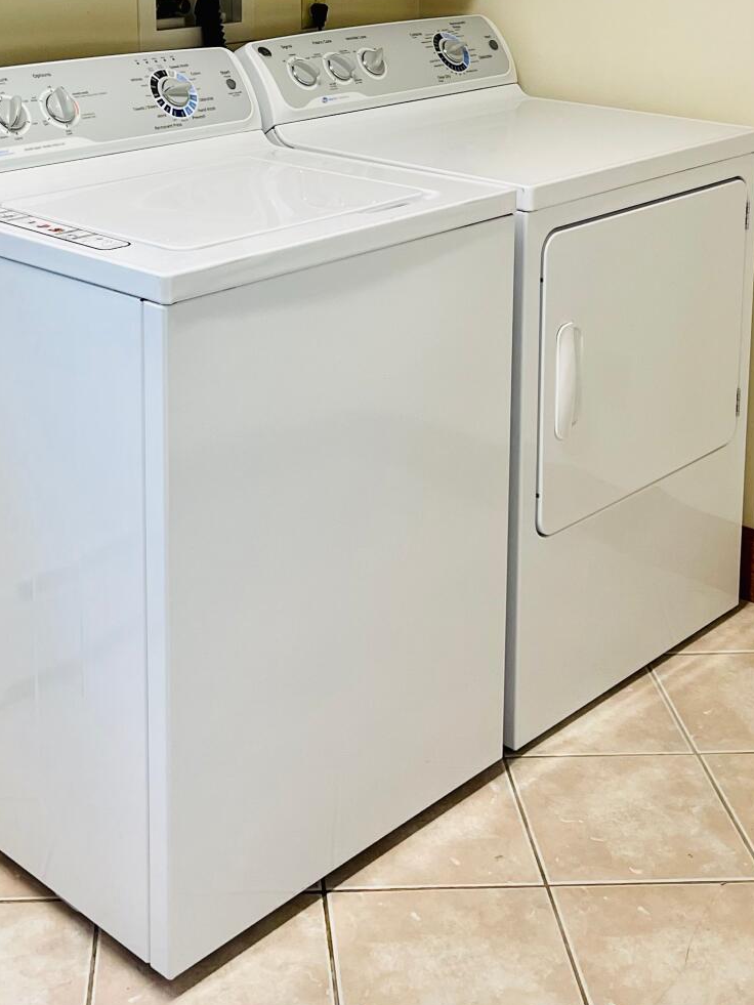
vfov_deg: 34.3
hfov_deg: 27.4
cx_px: 257
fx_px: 1539
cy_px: 110
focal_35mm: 53
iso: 160
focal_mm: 5.1
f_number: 1.6
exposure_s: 1/60
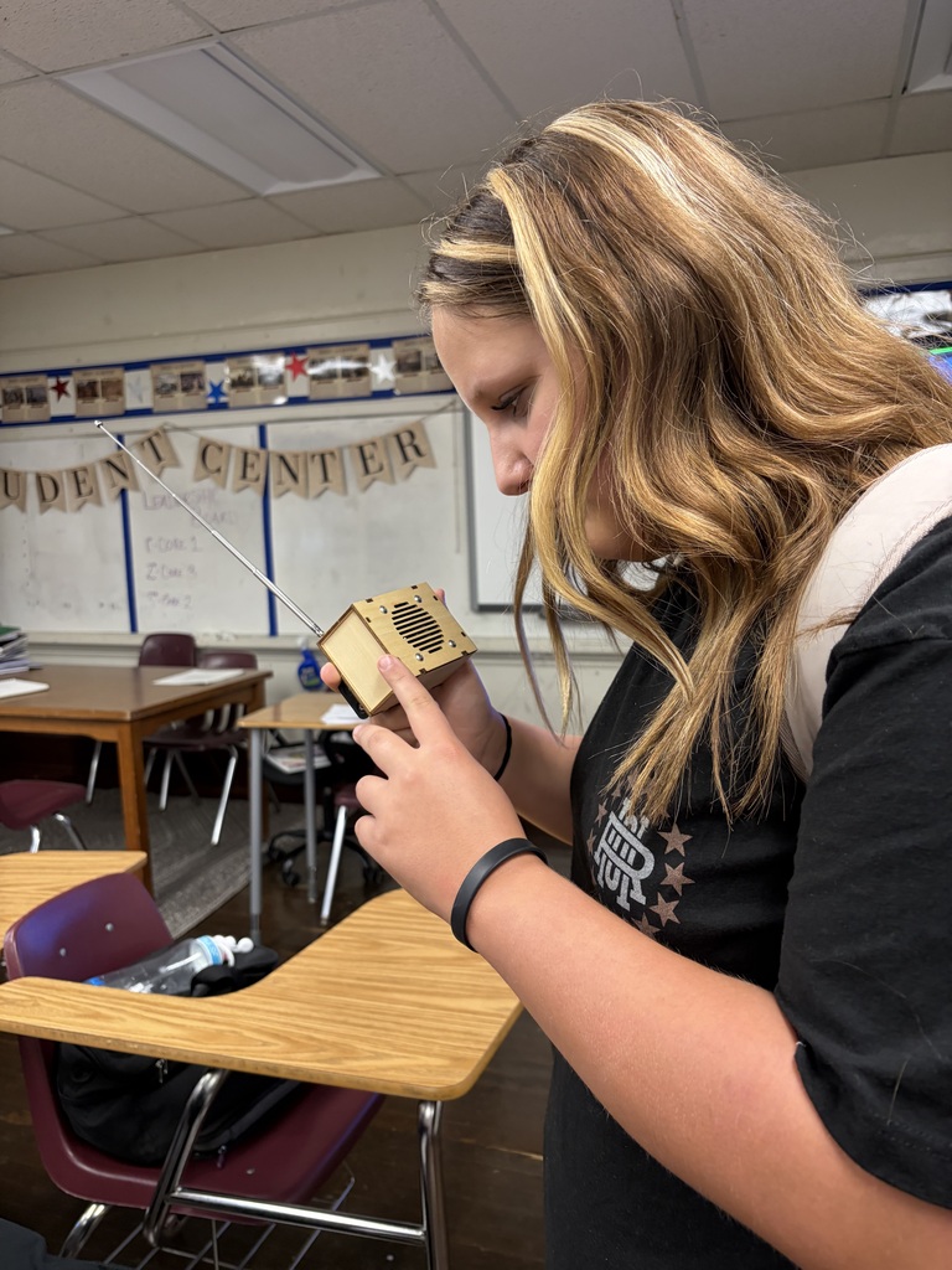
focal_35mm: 26
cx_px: 476
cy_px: 635
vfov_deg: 67.3
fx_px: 953
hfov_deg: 53.1
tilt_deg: -6.9
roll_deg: +1.5
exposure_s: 1/60
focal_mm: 5.96
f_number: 1.6
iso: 200
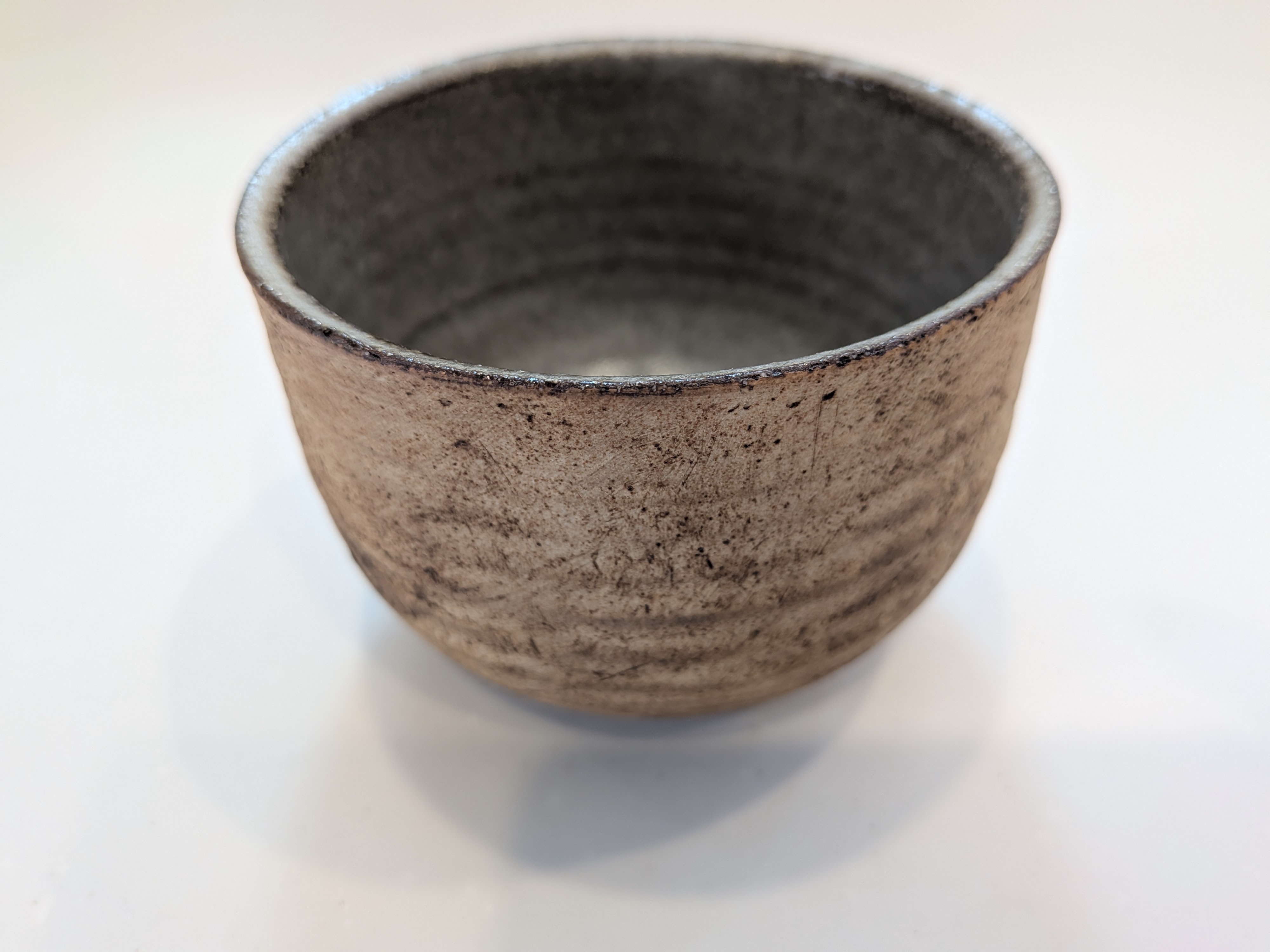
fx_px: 881
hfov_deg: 71.6
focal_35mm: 24
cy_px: 476
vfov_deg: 56.8
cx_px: 635
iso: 92
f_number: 1.7
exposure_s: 1/60
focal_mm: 4.53
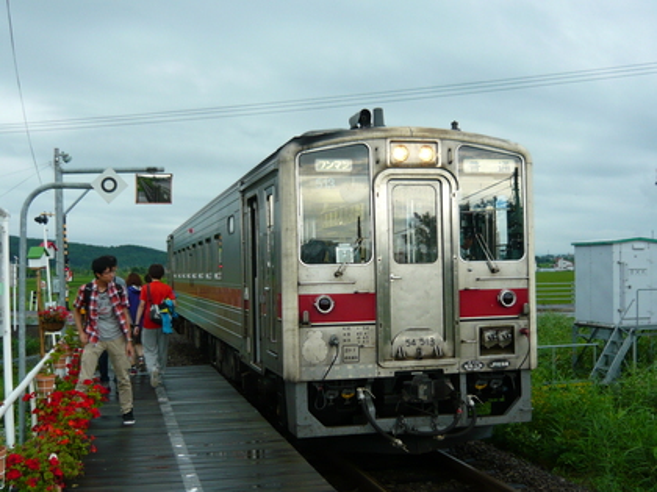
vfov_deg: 32.2
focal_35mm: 45
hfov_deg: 42.1
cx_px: 328
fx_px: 854
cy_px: 246
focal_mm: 5.5
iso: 100
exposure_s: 1/50
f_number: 2.8
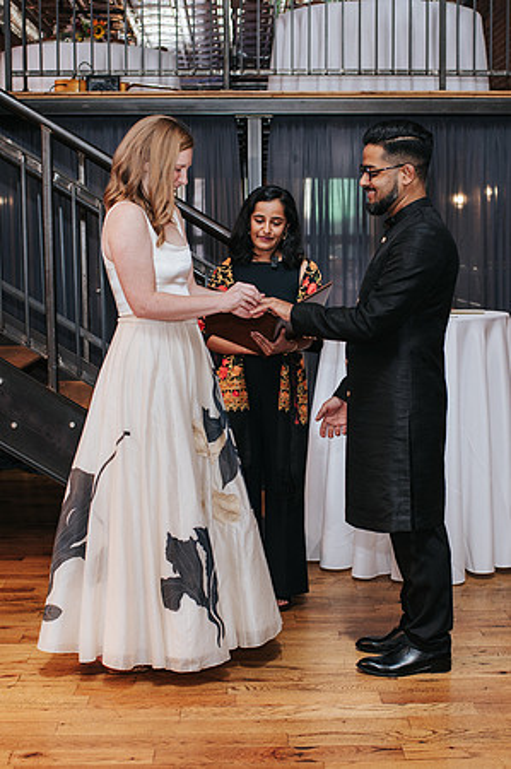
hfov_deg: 23.5
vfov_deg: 34.8
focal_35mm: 57
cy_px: 421
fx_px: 1227
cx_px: 277
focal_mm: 35
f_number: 3.2
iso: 800
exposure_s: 1/200
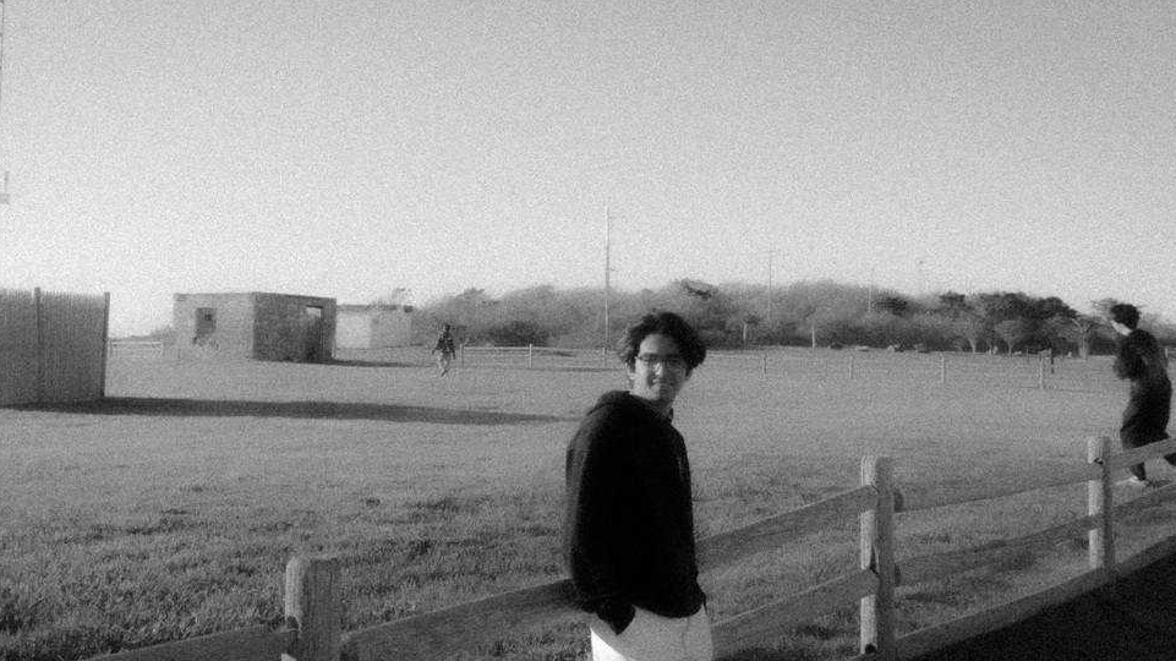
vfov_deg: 27.0
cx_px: 523
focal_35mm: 44
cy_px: 241
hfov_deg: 46.3
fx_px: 1372
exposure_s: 1/50
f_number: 25
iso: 500
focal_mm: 21
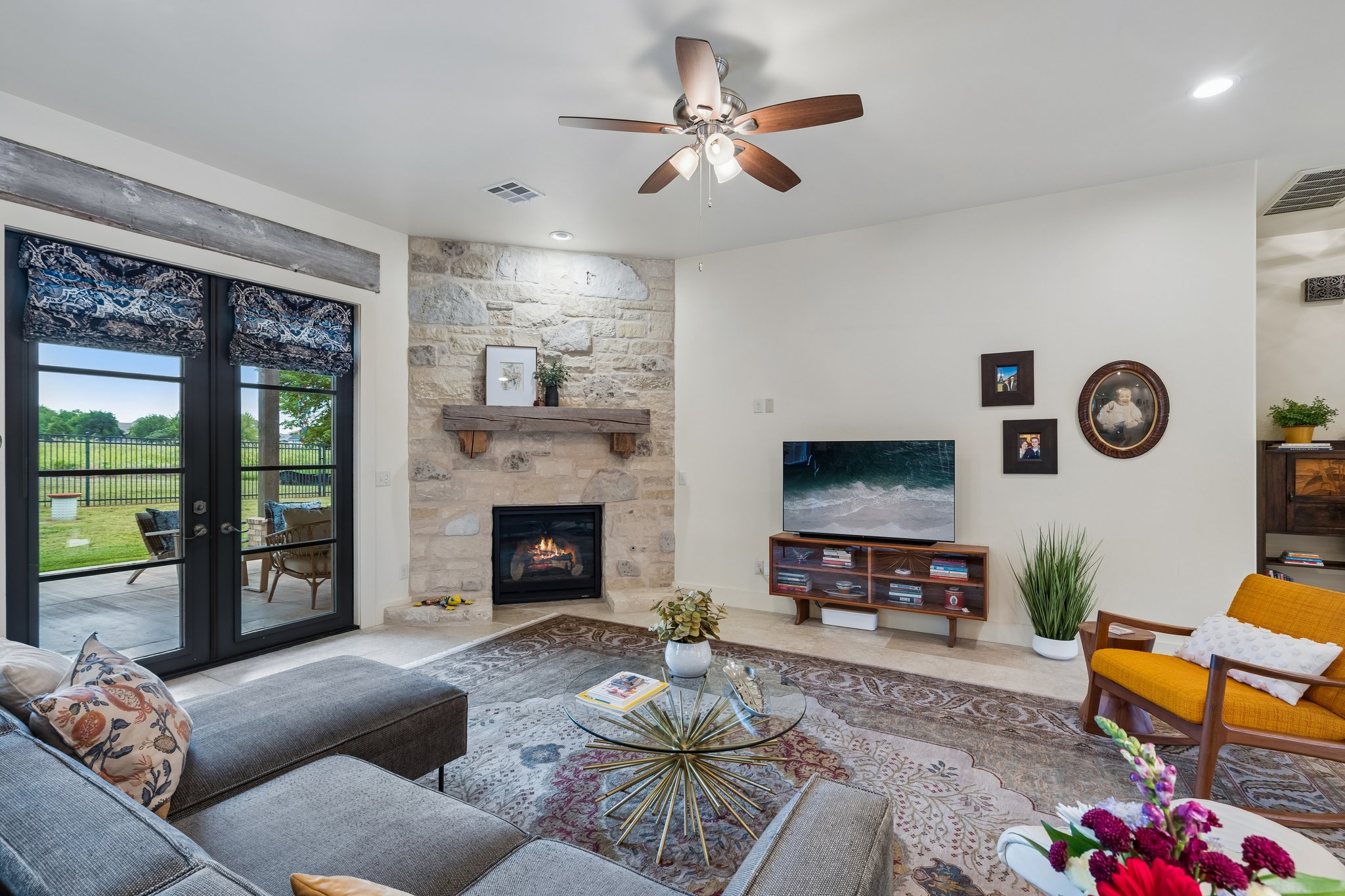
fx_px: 598
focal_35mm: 16
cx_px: 672
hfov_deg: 96.7
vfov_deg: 73.7
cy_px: 448
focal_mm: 16
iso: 200
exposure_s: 1/6
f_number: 8
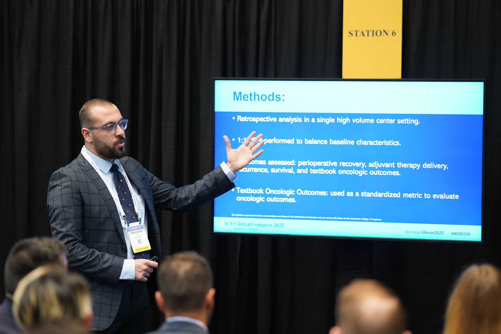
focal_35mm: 135
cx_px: 250
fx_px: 1879
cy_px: 167
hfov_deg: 15.2
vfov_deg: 10.2
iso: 2500
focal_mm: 135
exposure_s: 1/250
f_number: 1.8
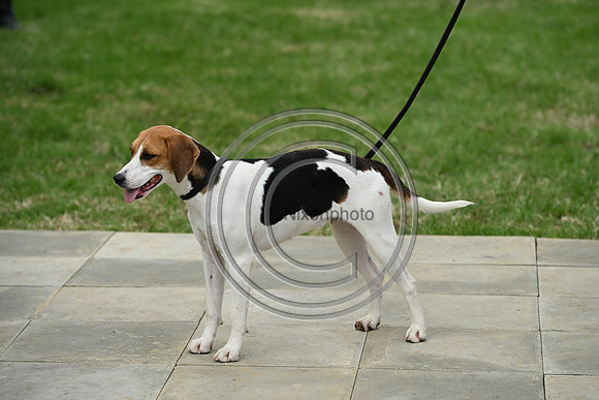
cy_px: 200
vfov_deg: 10.2
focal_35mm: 135
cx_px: 300
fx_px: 2247
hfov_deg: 15.2
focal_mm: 135
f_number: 4.5
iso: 160
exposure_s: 1/1000
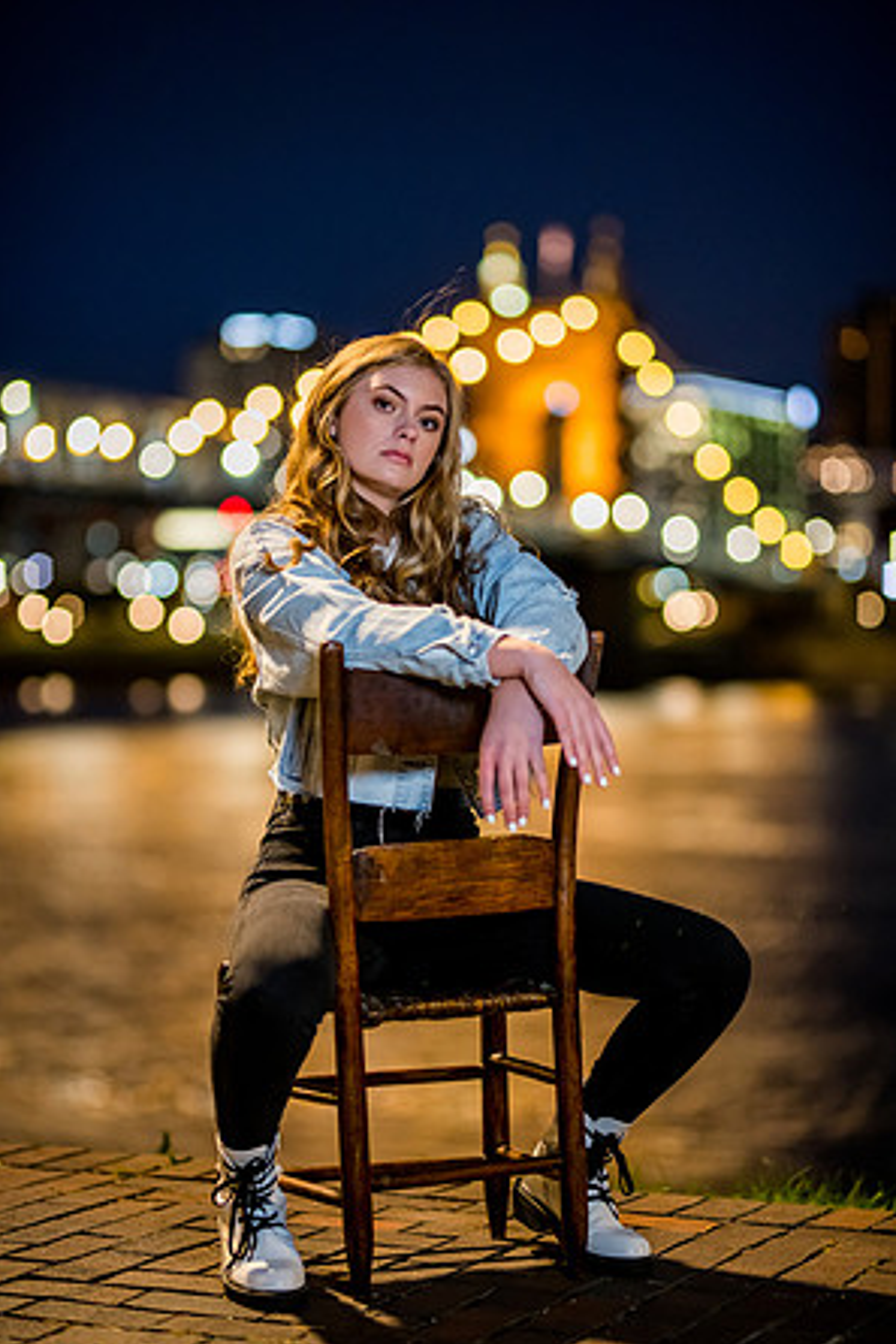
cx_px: 450
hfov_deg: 15.9
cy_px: 677
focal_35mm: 86
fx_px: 3208
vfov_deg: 23.6
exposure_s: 1/60
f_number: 1.6
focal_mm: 85
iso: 1250
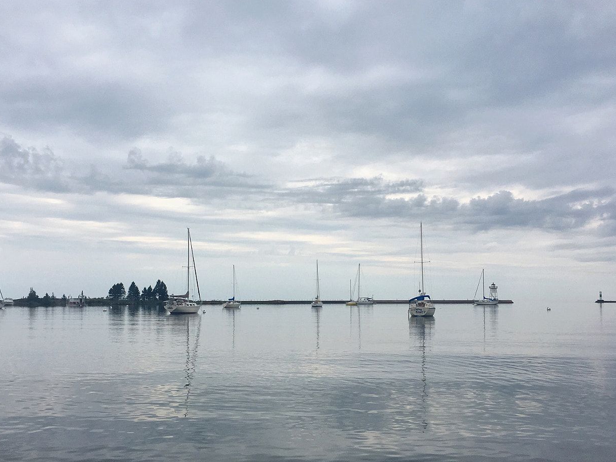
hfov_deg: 49.0
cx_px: 296
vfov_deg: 37.6
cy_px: 265
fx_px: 676
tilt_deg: +4.2
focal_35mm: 38
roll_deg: -0.4
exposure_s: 1/1570
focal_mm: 4.15
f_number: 2.2
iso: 25
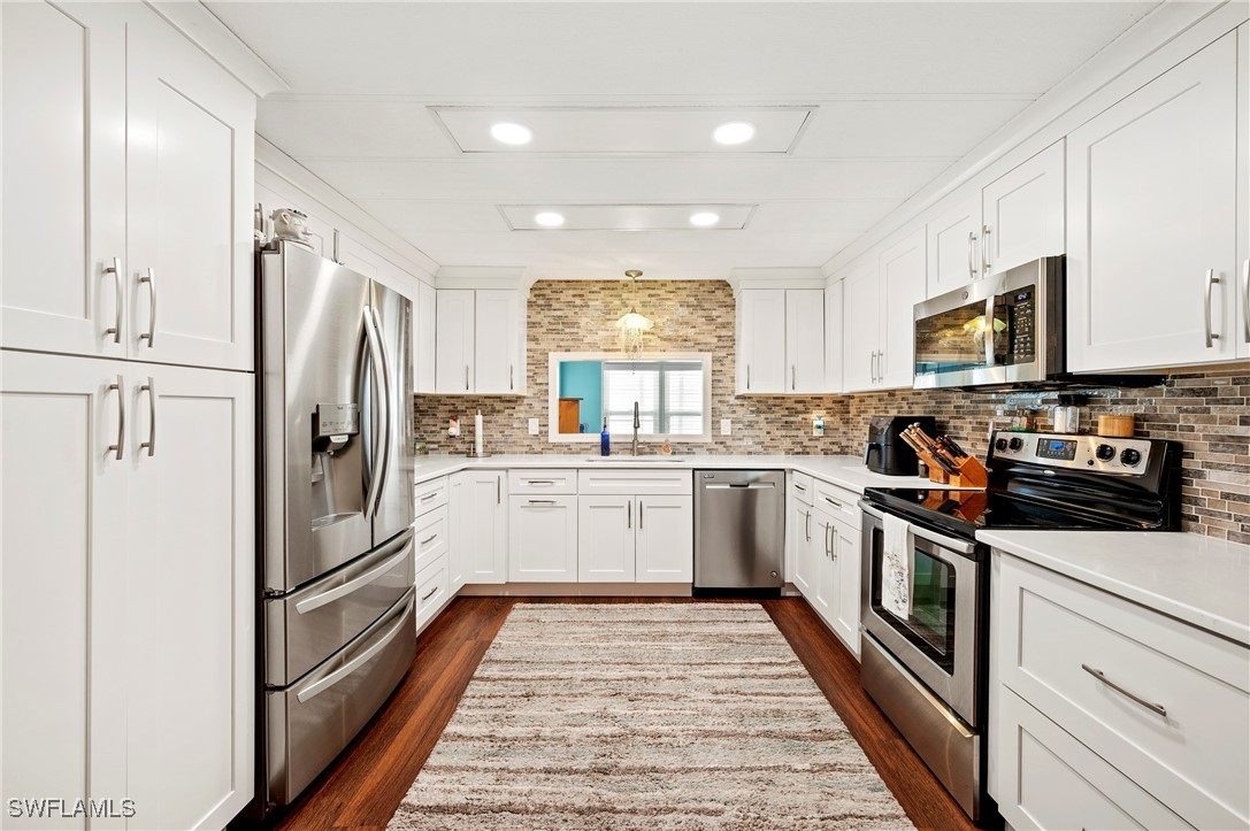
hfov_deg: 104.3
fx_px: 486
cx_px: 625
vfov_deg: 81.1
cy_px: 416
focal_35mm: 14
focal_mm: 14
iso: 100
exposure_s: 1/4
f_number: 8
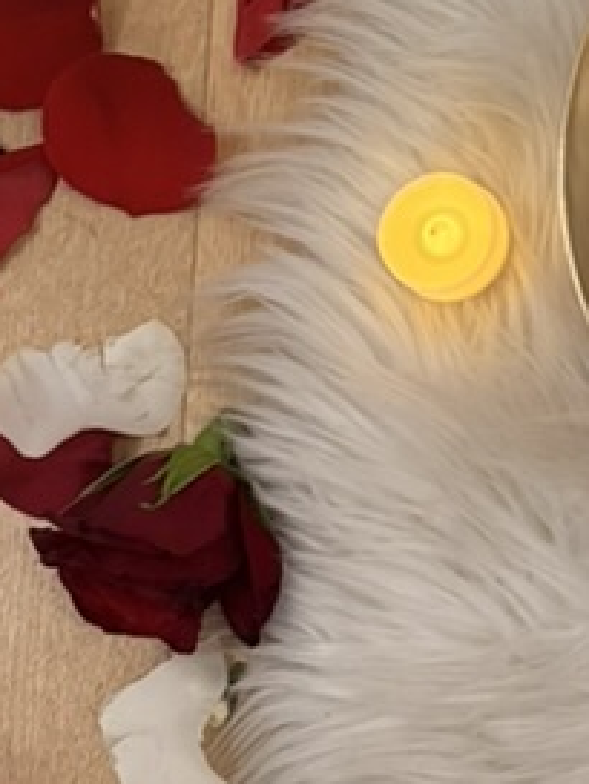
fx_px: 2040
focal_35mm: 90
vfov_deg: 20.4
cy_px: -149
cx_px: 753
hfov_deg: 15.7
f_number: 1.78
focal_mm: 6.76
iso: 400
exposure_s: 1/60
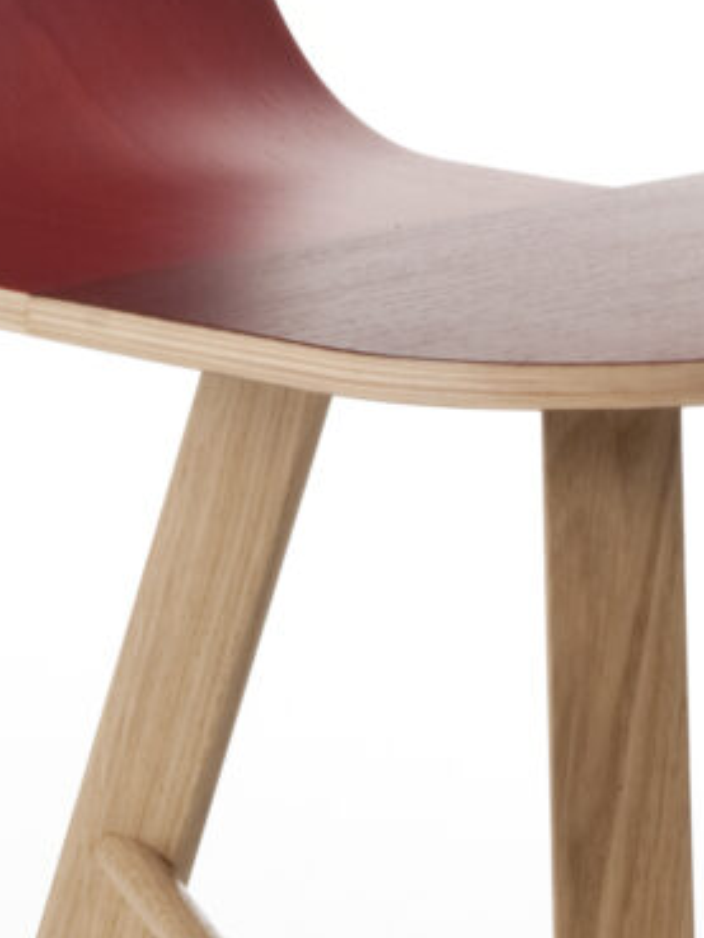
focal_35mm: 367
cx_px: 624
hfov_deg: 4.1
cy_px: -280
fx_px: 9946
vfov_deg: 5.4
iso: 100
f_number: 16
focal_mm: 55
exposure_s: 1.5
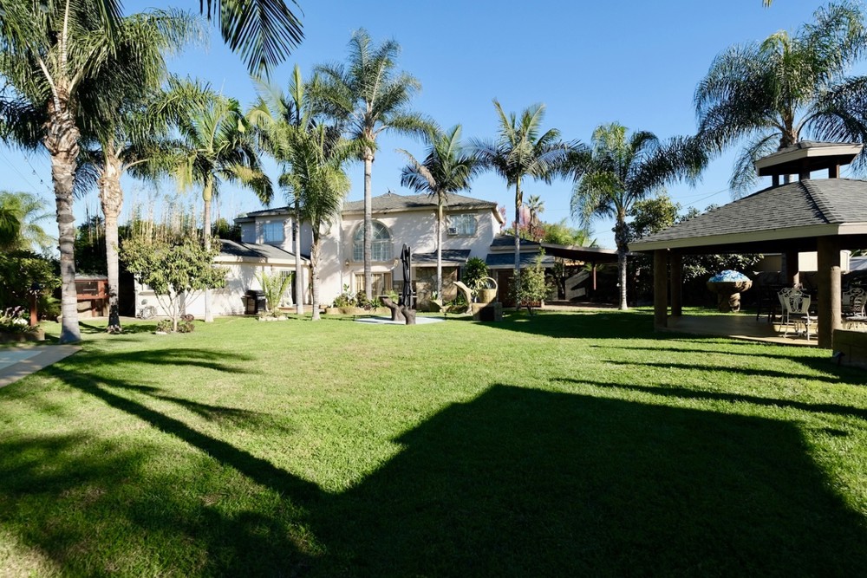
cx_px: 434
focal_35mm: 15
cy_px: 289
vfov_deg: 77.3
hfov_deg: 100.4
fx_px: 361
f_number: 5
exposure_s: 1/300
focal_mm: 10
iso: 160
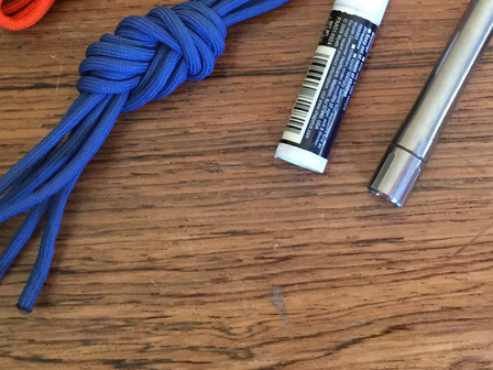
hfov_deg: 27.5
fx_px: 983
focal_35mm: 69
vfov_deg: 20.5
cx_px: 406
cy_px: -12
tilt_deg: -74.9
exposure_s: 1/30
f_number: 2.2
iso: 160
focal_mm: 4.15
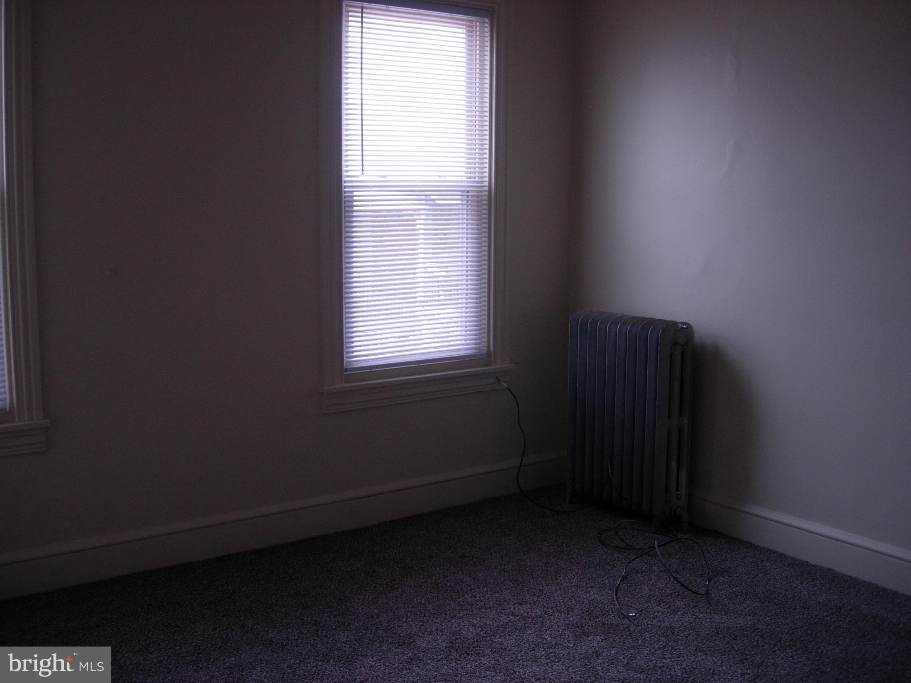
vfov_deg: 37.7
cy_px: 342
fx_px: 1000
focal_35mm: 38
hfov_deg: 49.0
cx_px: 456
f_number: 2.8
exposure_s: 1/102
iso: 64
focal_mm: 7.8
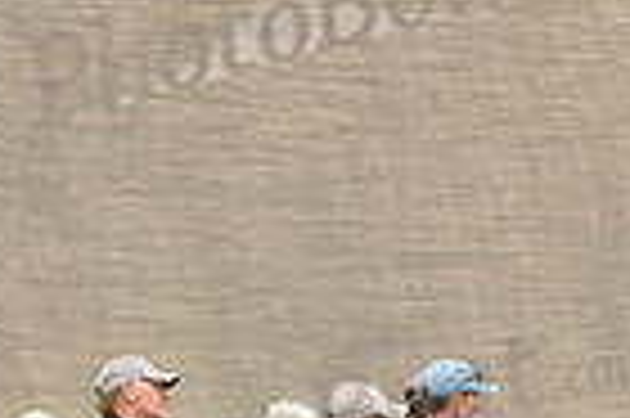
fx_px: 14508
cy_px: 721
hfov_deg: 2.5
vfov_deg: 1.7
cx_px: -202
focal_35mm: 830
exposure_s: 1/1000
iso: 280
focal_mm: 200
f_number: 5
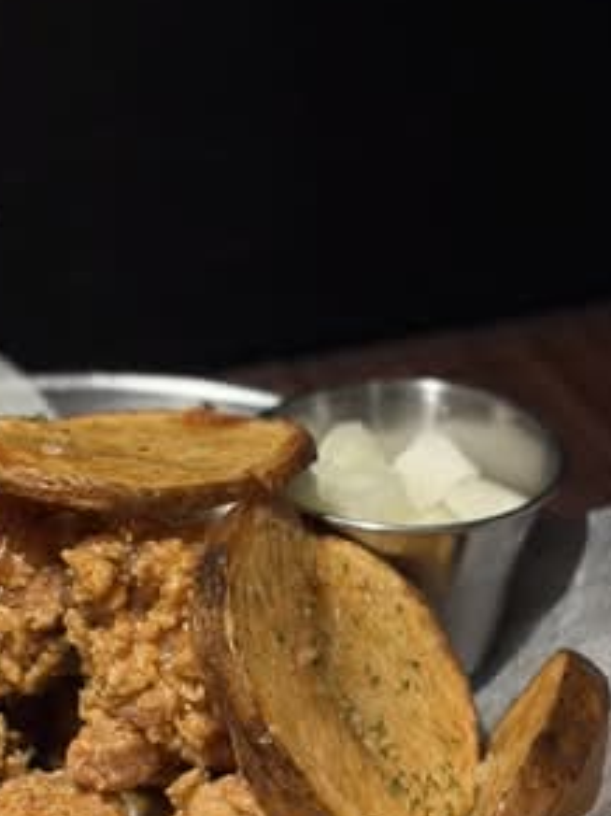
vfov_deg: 15.0
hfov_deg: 11.3
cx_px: 101
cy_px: 492
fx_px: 3085
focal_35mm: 131
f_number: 1.6
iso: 50
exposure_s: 1/60
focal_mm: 5.96
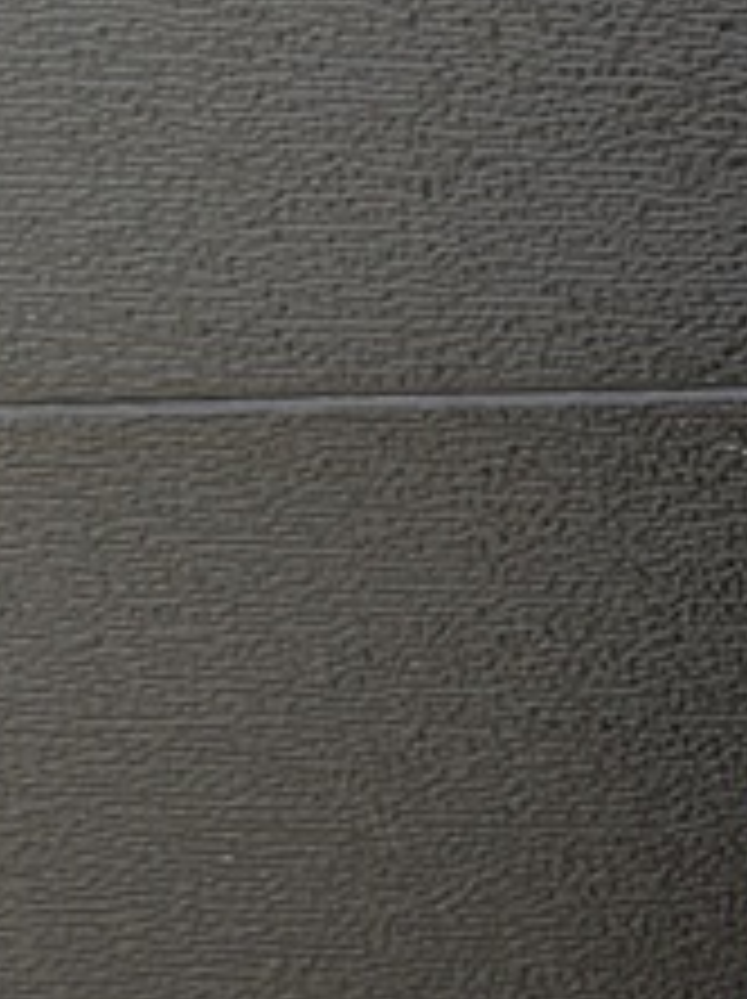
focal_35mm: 130
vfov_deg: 15.1
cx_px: 1814
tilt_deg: -15.9
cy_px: 734
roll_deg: -0.1
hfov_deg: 9.9
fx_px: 3748
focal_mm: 6.76
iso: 80
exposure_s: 1/805
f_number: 1.78
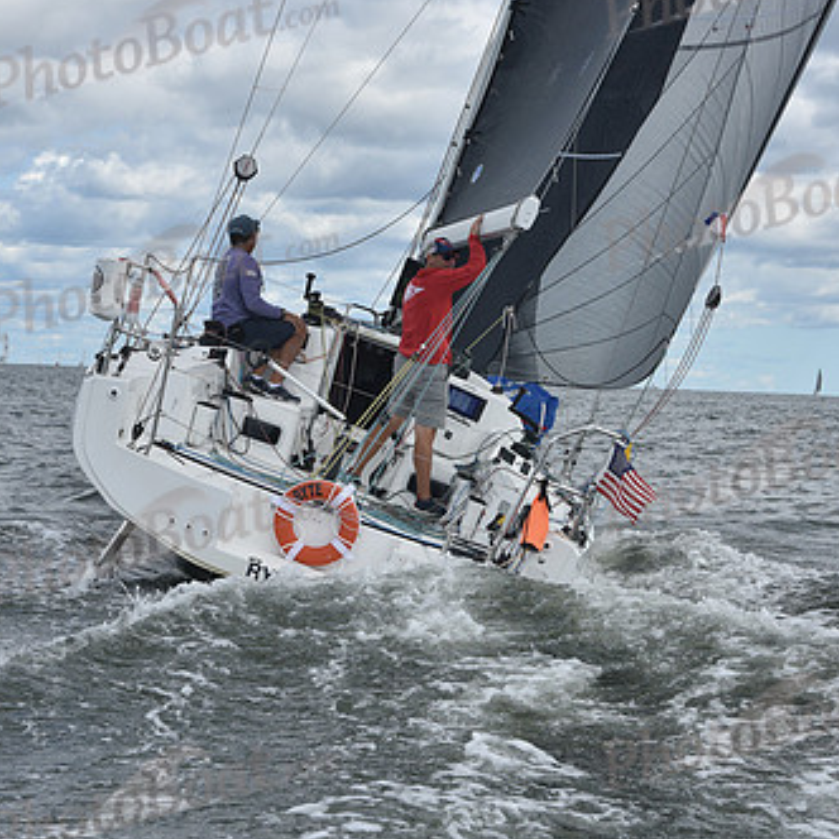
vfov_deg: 16.7
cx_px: 473
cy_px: 373
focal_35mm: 104
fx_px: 2852
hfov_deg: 16.7
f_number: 9
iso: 250
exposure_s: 1/800
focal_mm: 70
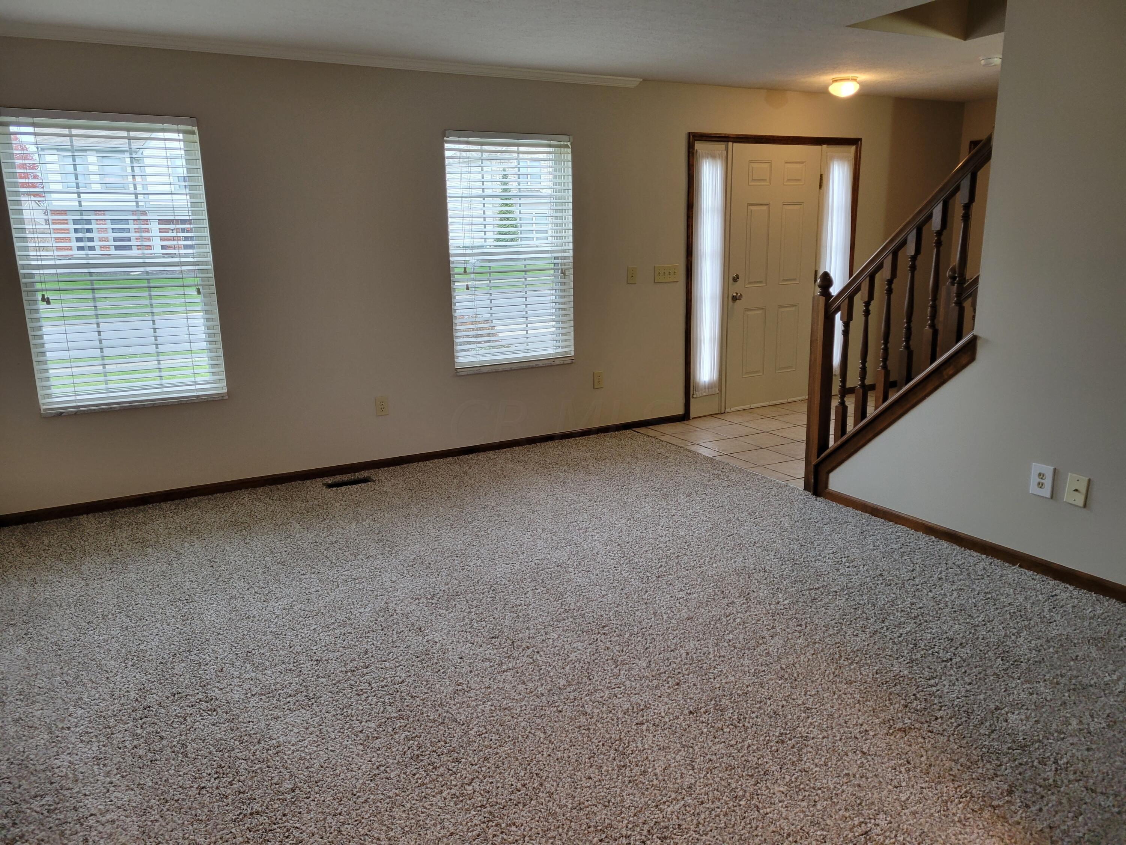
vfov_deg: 53.1
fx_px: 846
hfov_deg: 67.3
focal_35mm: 26
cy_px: 422
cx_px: 563
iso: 200
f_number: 1.8
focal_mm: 5.4
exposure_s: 1/60
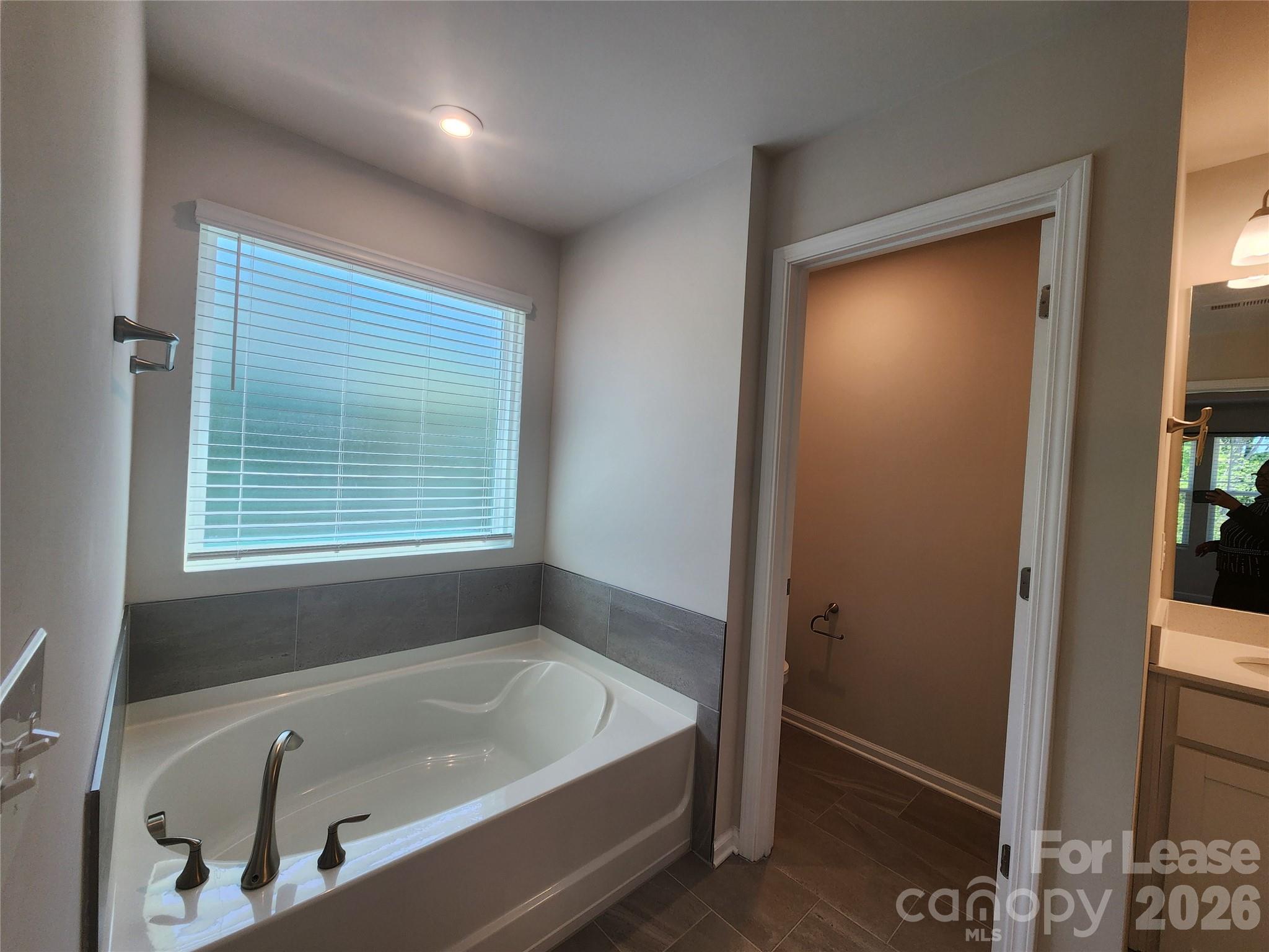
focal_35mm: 13
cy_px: 476
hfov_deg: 106.2
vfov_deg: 89.9
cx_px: 634
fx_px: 477
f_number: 2.2
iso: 64
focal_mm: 2.2
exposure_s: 1/120
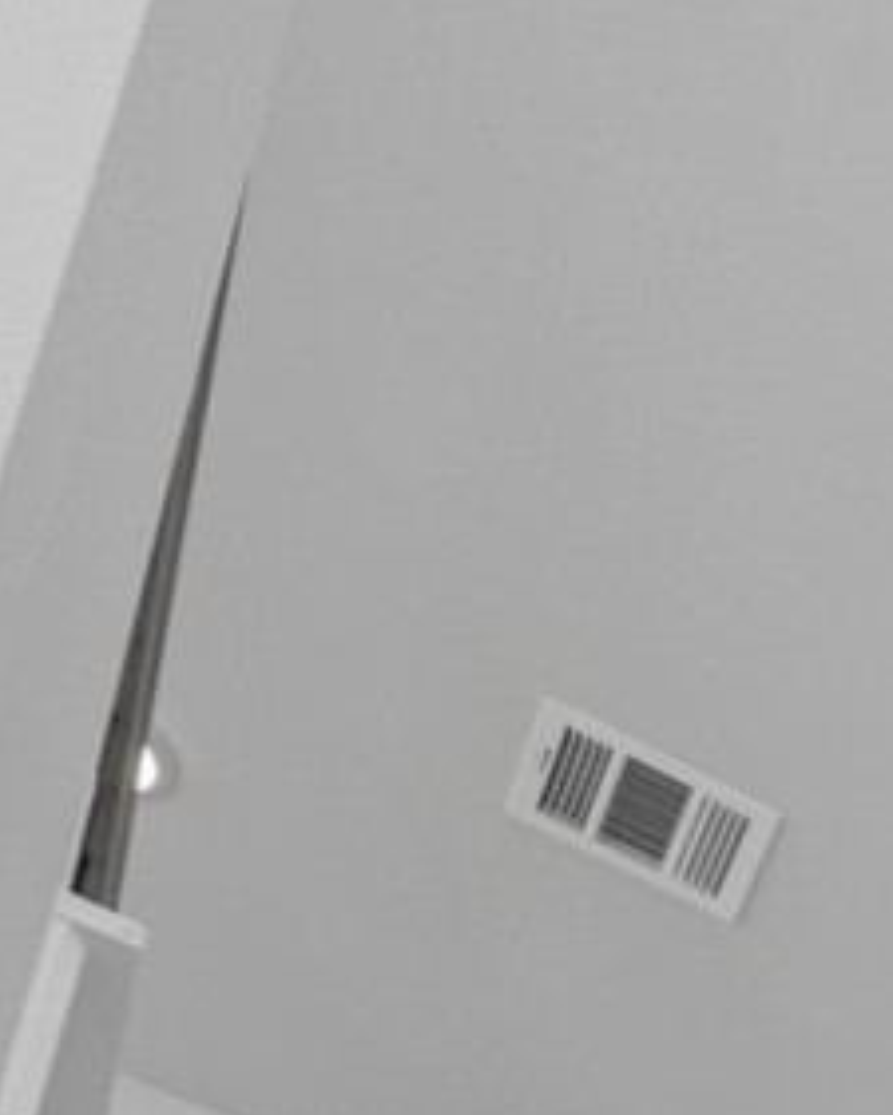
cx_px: 2445
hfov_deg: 11.3
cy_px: 2817
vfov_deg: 13.2
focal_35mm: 101
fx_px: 3335
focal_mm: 14
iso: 250
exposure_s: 1/10
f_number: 9
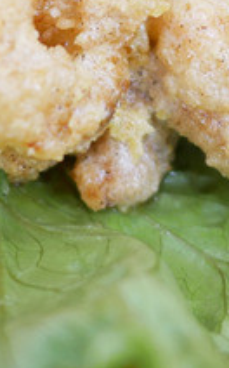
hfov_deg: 8.7
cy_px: -82
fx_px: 1502
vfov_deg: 13.5
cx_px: 69
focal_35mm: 150
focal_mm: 15
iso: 250
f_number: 1.7
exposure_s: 1/60
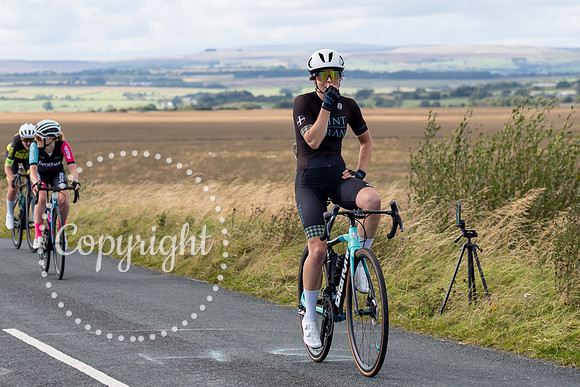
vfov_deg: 9.6
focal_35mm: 142
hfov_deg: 14.4
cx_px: 327
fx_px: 2289
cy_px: 31
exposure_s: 1/800
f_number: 4
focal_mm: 70
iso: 100
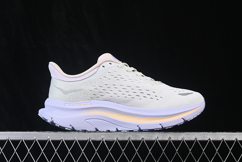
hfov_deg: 27.0
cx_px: 121
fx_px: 504
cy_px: 81
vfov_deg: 18.2
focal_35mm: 75
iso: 160
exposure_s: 1/80
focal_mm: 50
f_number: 8
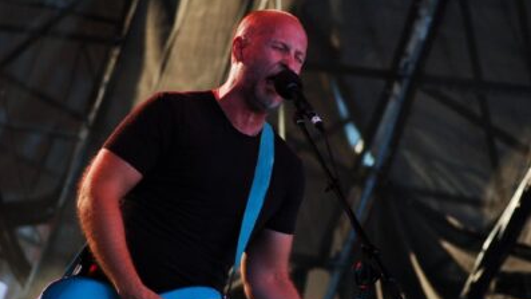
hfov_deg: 11.2
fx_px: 2717
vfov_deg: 6.3
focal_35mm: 193
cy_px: 173
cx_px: 265
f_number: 4.2
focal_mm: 122
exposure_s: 1/1000
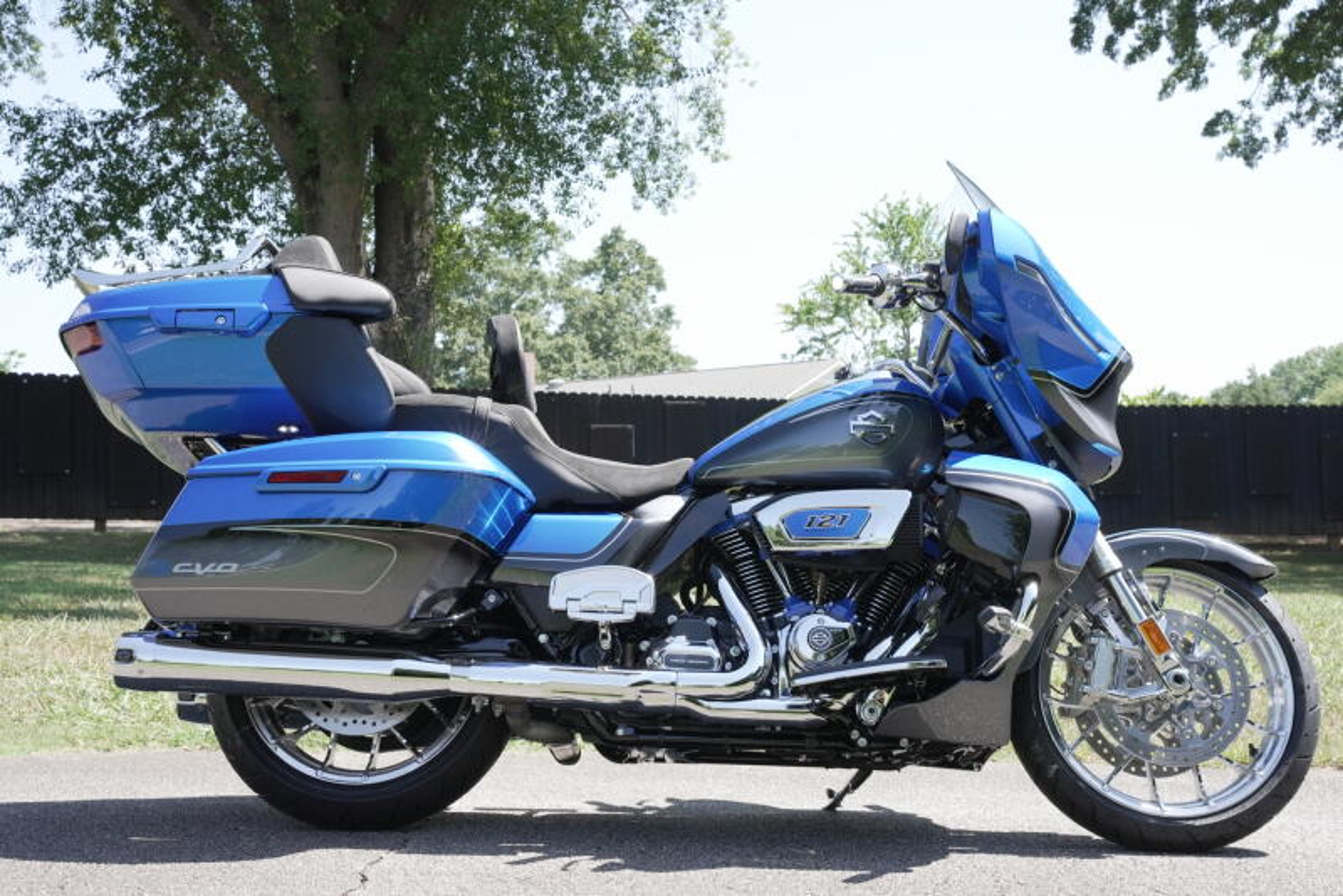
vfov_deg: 26.5
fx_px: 1907
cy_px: 448
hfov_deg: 38.8
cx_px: 672
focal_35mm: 51
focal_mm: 51.1
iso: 1250
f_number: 11
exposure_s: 1/320
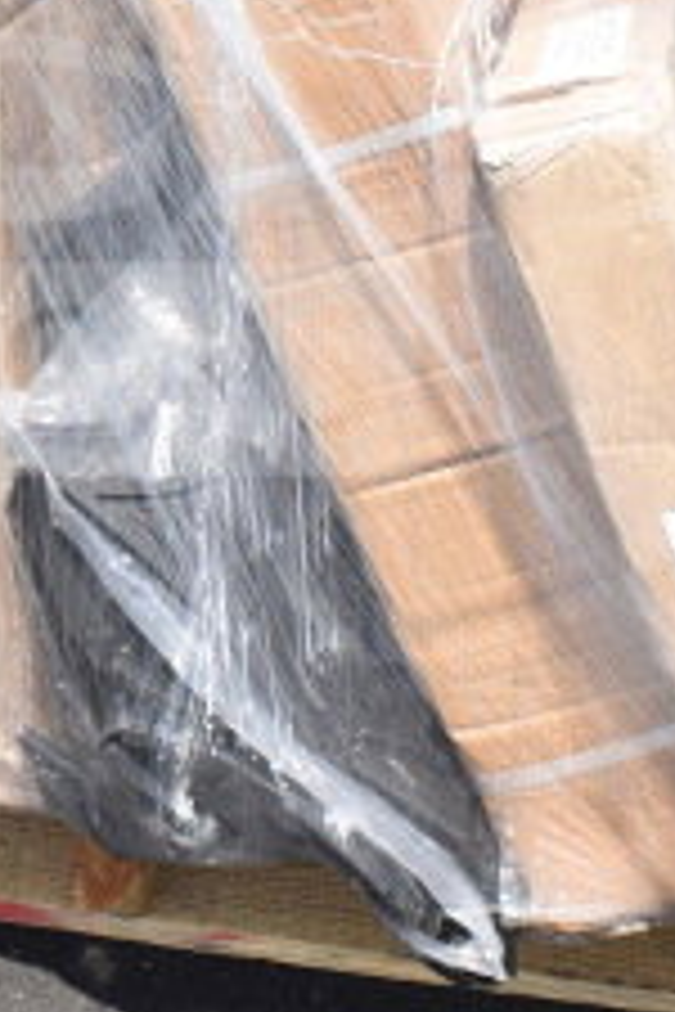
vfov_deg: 16.6
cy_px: 119
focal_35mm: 122
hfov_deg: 11.1
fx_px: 3431
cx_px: -90
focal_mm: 20
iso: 200
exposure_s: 1/320
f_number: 7.1
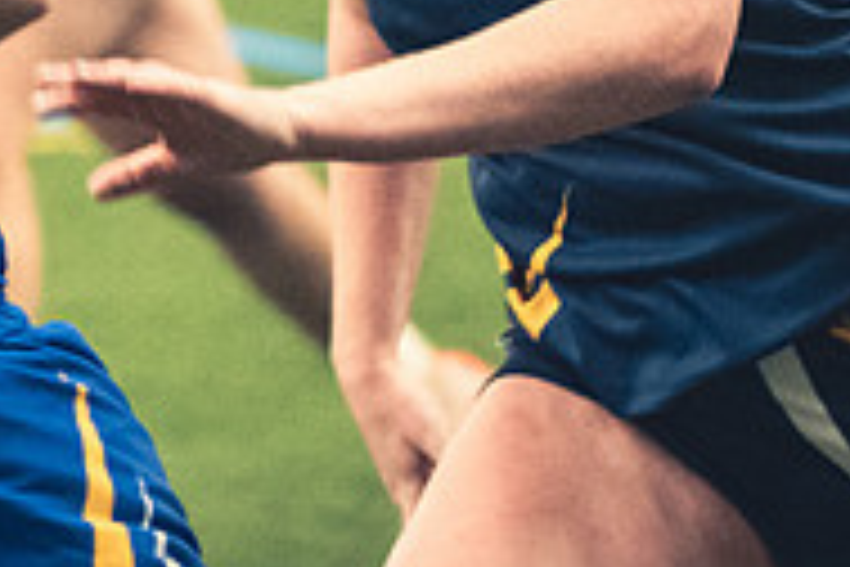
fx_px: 10294
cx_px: -252
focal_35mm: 436
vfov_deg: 3.1
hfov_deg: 4.7
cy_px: -176
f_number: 2.8
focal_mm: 95
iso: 12800
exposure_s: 1/500
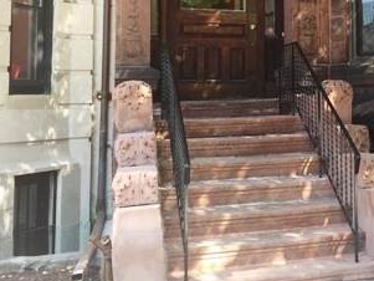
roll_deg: +0.0
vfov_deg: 22.9
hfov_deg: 29.0
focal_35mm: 63
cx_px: 361
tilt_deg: +3.9
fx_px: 681
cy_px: 46
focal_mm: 4.15
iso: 40
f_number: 2.2
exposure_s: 1/120
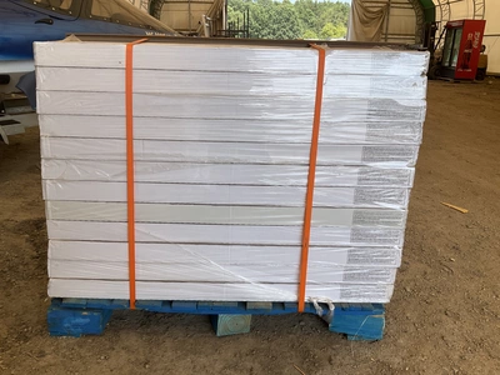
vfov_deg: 48.2
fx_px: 419
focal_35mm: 29
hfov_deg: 61.7
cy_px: 188
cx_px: 250
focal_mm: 3
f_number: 1.8
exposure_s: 1/486
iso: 25
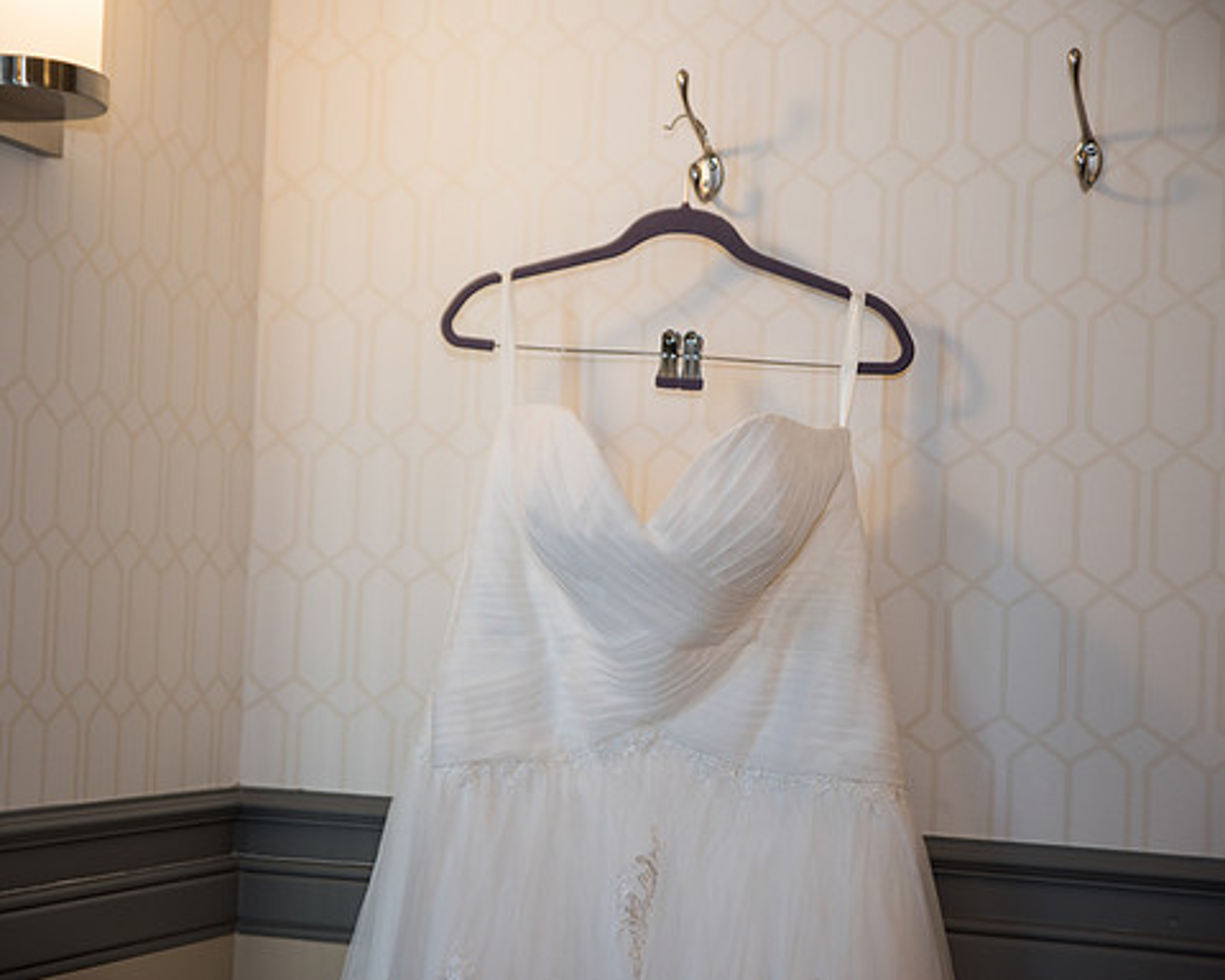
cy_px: 491
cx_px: 612
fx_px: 2465
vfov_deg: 22.5
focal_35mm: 68
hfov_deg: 27.9
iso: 400
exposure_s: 1/100
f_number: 2.8
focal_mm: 60
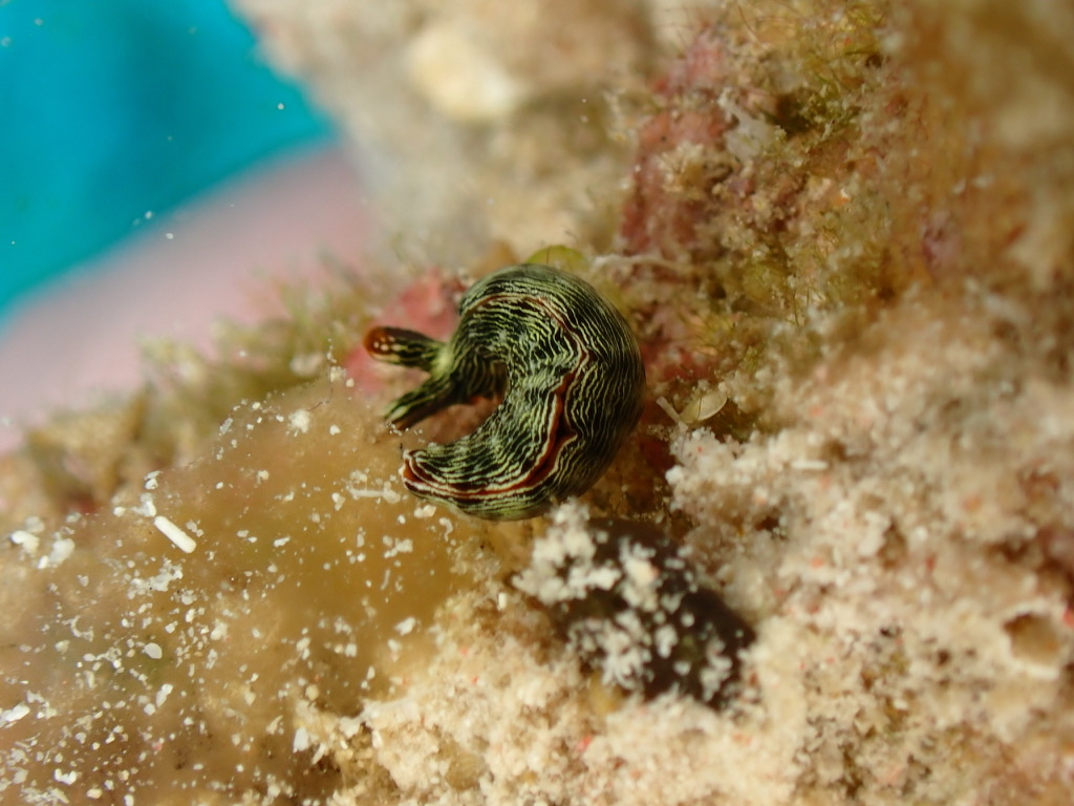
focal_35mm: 100
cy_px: 403
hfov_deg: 19.6
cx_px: 537
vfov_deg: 14.8
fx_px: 3103
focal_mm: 18
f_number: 4.9
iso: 160
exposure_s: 1/400
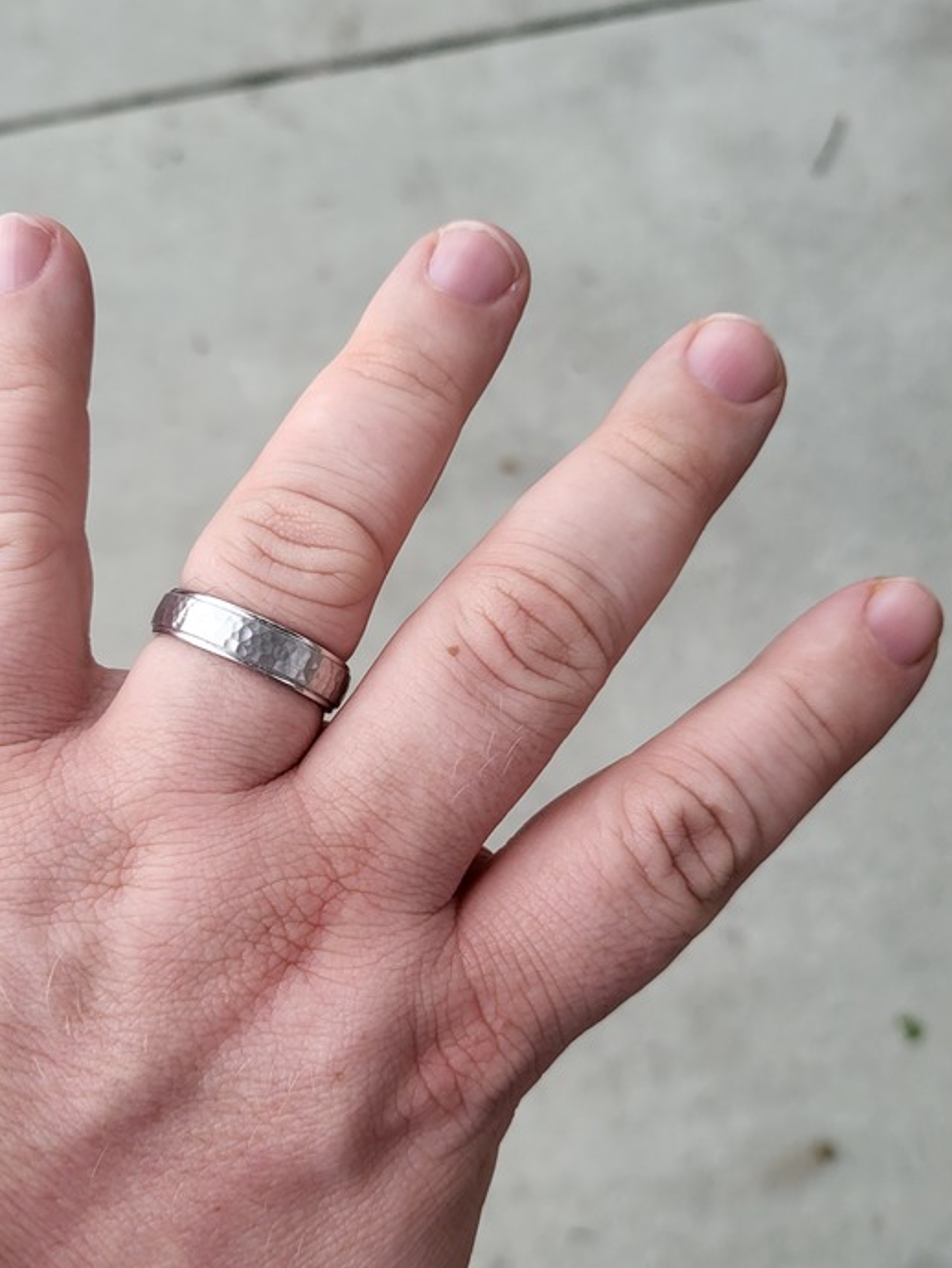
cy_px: 687
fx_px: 1173
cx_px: 347
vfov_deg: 56.7
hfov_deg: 43.8
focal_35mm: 32
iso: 64
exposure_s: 1/120
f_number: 1.8
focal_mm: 5
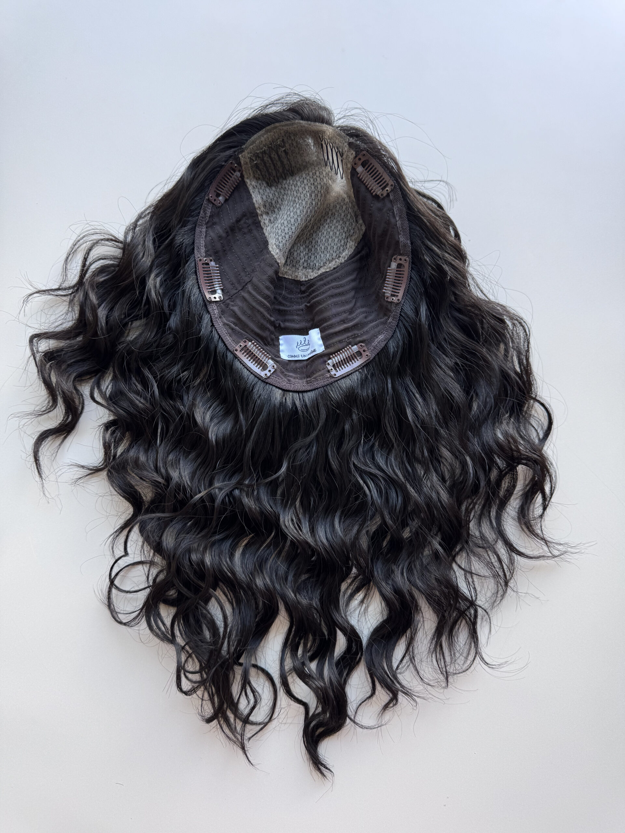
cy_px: 416
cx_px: 312
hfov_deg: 56.8
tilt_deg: -85.2
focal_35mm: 24
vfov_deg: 71.6
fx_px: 578
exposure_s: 1/121
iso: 80
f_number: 1.78
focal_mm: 6.76
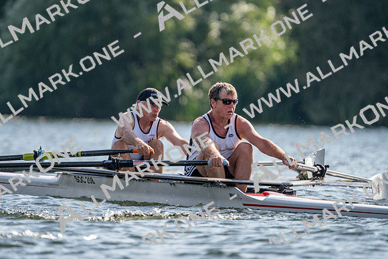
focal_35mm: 600
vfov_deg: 2.3
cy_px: 130
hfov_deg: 3.4
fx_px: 6468
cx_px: 194
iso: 400
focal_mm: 600
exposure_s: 1/1600
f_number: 6.3
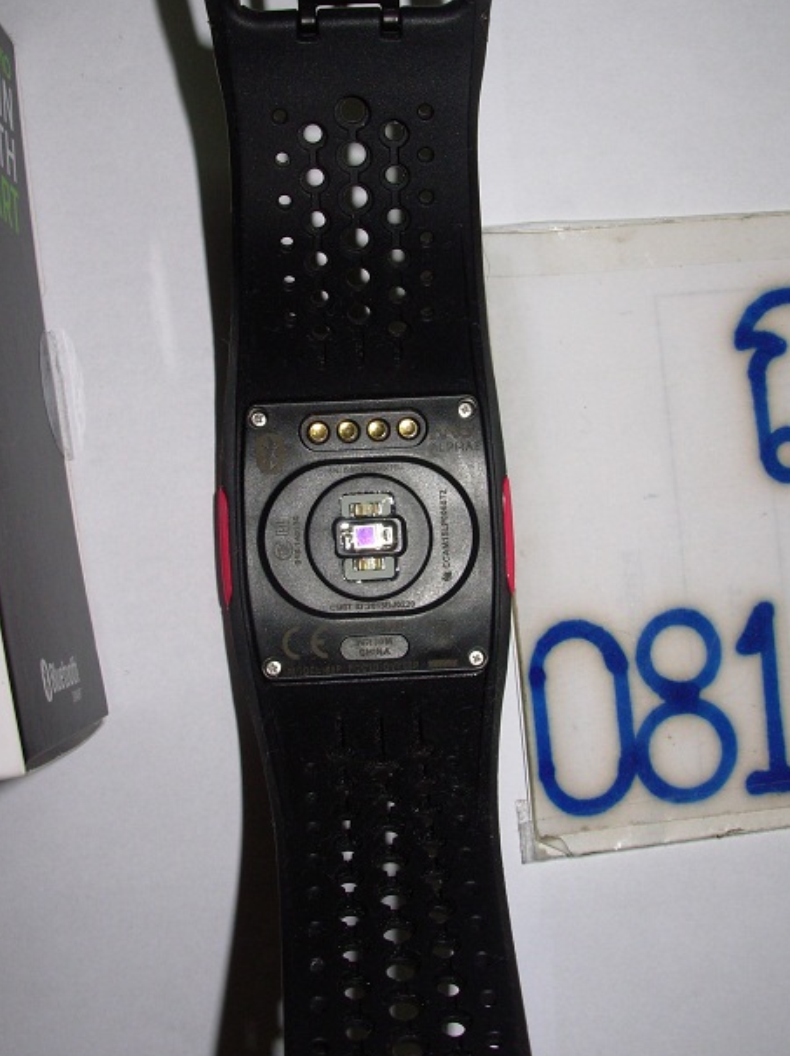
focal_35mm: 44
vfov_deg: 42.9
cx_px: 390
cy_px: 489
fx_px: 1340
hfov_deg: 32.8
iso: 50
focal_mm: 6.3
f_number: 4.9
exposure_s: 1/32
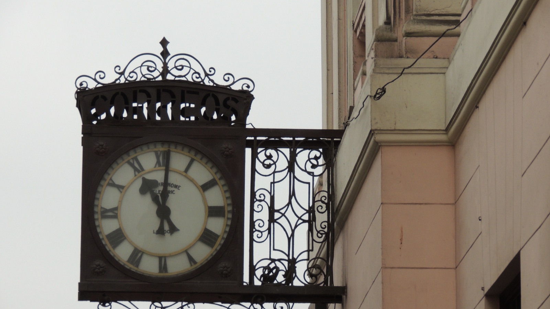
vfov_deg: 4.1
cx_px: 275
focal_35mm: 300
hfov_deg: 7.2
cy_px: 175
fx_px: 4375
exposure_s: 1/500
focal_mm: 49
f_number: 4.7
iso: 250
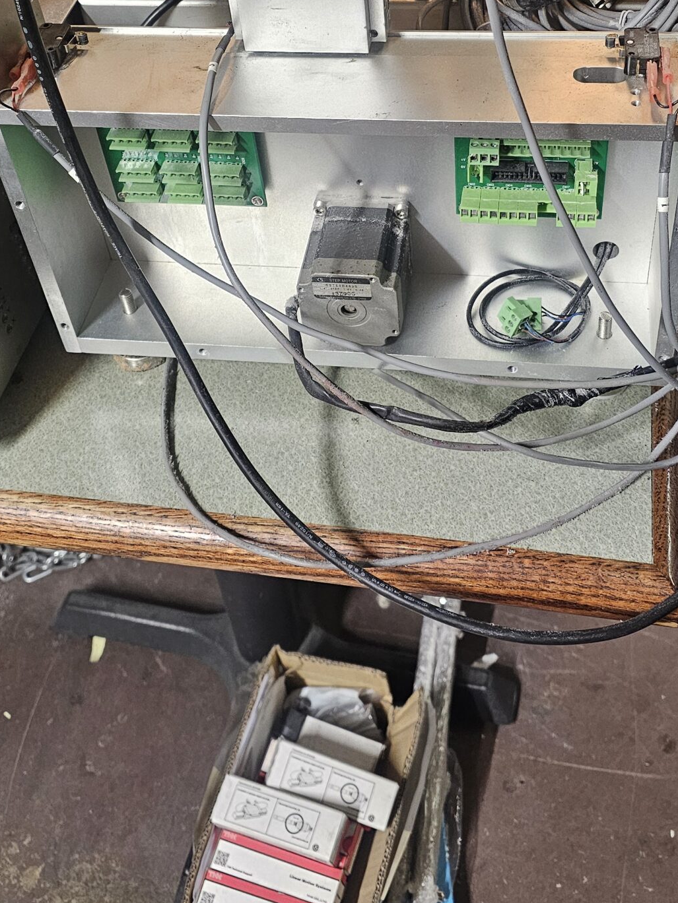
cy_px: 227
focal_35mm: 43
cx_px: 384
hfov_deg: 33.6
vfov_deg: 42.5
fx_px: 1123
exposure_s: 1/120
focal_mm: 6.3
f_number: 1.7
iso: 640
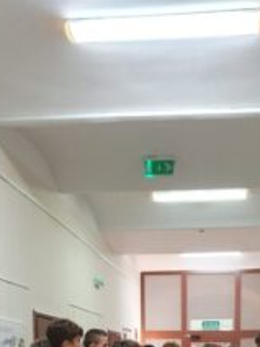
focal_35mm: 59
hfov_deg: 24.7
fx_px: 591
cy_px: 386
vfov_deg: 29.3
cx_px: 172
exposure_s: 1/100
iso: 500
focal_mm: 4.32
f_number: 1.5
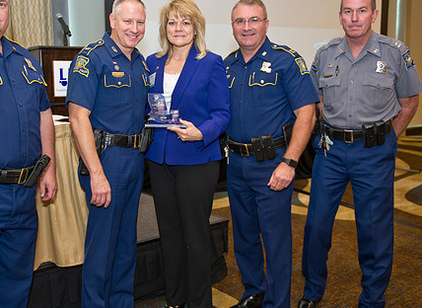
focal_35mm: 41
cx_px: 161
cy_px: 145
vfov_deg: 34.5
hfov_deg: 45.8
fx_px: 495
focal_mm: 28
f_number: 2.8
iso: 1600
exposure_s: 1/125
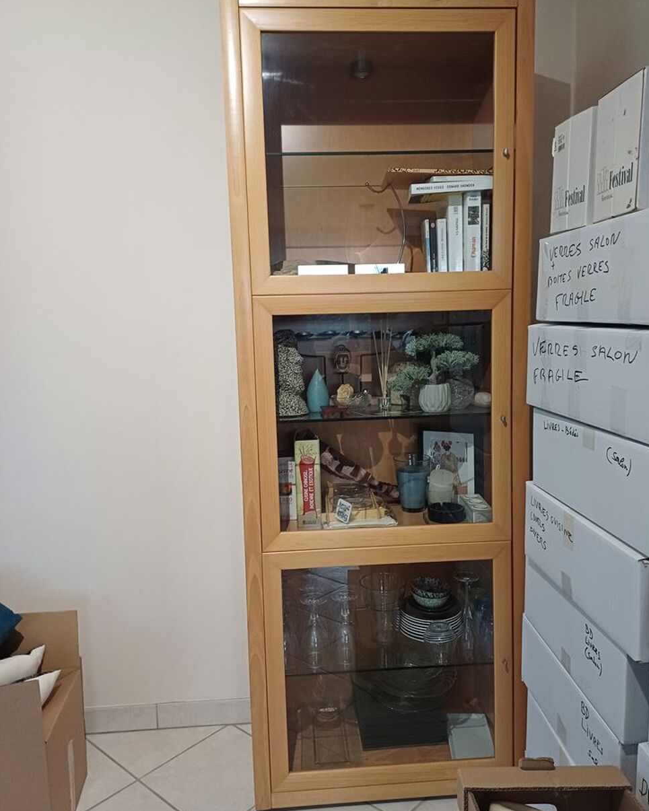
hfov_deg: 53.2
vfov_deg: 64.1
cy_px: 391
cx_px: 336
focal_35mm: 27
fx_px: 648
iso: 500
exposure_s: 1/25
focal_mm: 4.65
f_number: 1.8
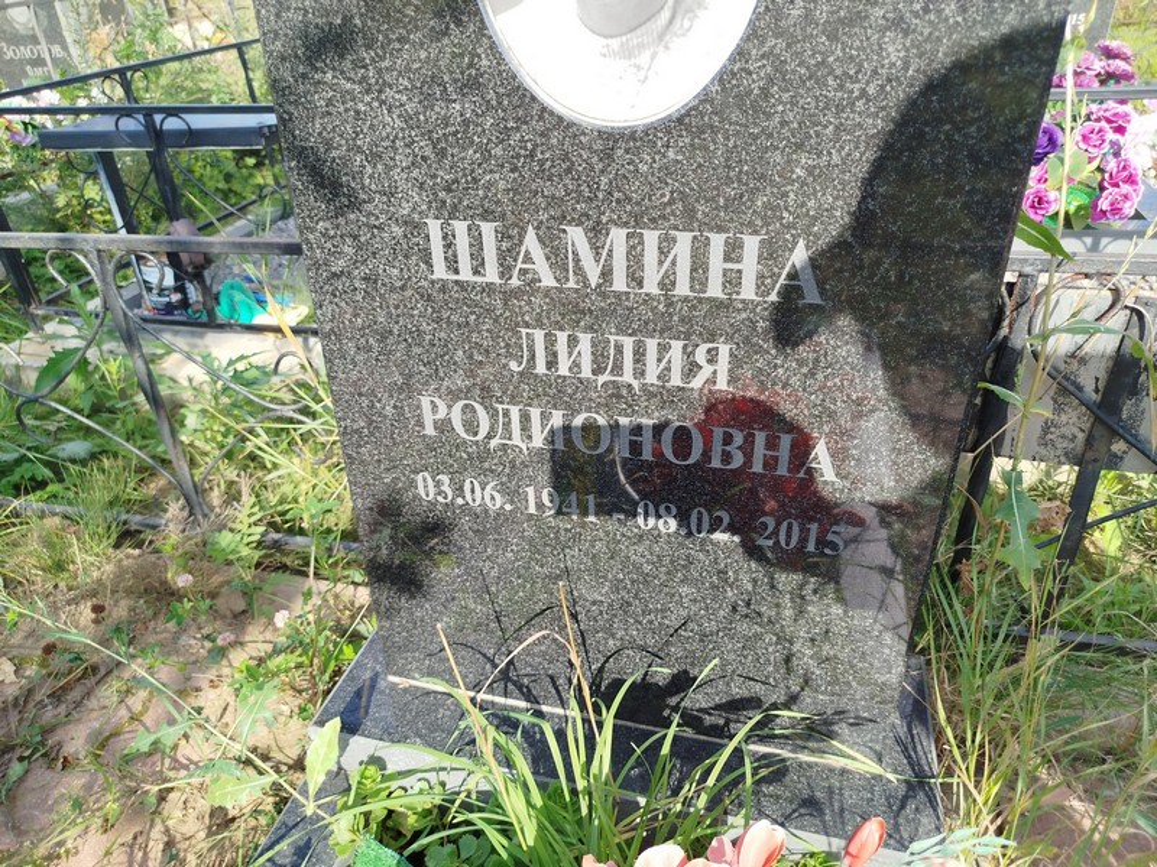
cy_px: 434
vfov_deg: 56.8
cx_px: 578
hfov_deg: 71.6
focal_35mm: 24
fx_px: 802
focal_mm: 5.31
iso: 50
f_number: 1.7
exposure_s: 1/378
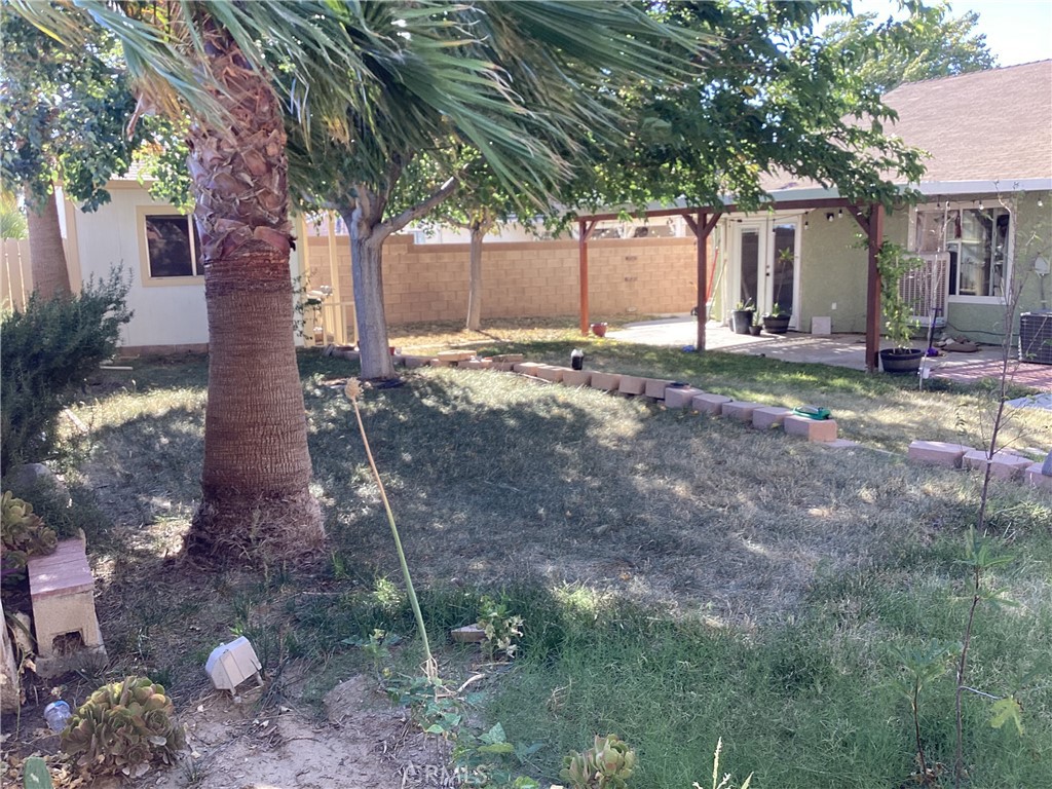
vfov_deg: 45.4
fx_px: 942
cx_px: 526
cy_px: 394
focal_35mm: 31
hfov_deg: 58.4
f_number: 2.4
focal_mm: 3.3
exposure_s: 1/120
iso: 25
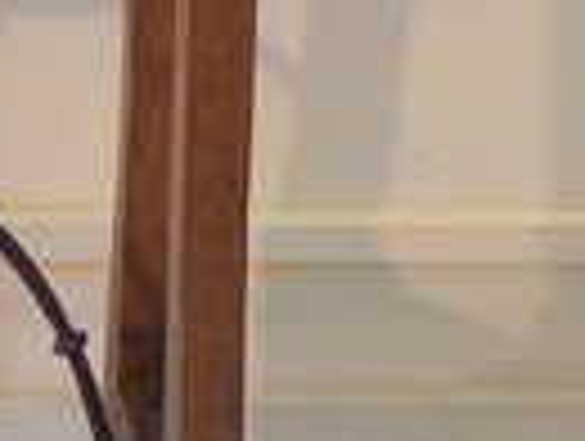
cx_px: -648
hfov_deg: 7.5
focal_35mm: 253
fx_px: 4284
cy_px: 220
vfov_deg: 5.9
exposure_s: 1/10
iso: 400
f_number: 3.9
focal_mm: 9.1
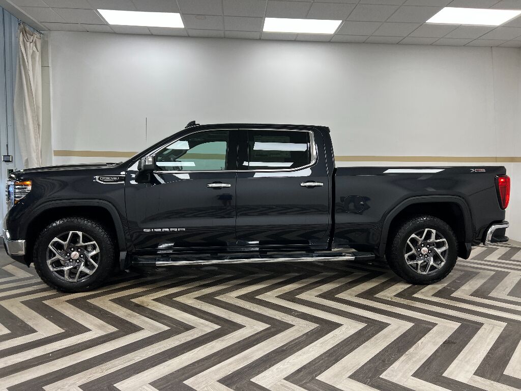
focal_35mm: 26
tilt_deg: -4.3
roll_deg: -0.3
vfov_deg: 53.1
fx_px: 391
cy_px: 196
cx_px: 260
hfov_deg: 67.3
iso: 64
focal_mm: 5.7
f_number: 1.5
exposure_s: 1/120
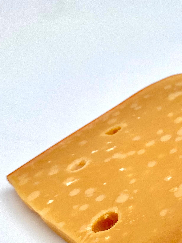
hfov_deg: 22.0
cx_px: 186
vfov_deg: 30.2
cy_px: 141
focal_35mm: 64
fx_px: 449
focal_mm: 4.2
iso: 32
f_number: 1.8
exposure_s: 1/557
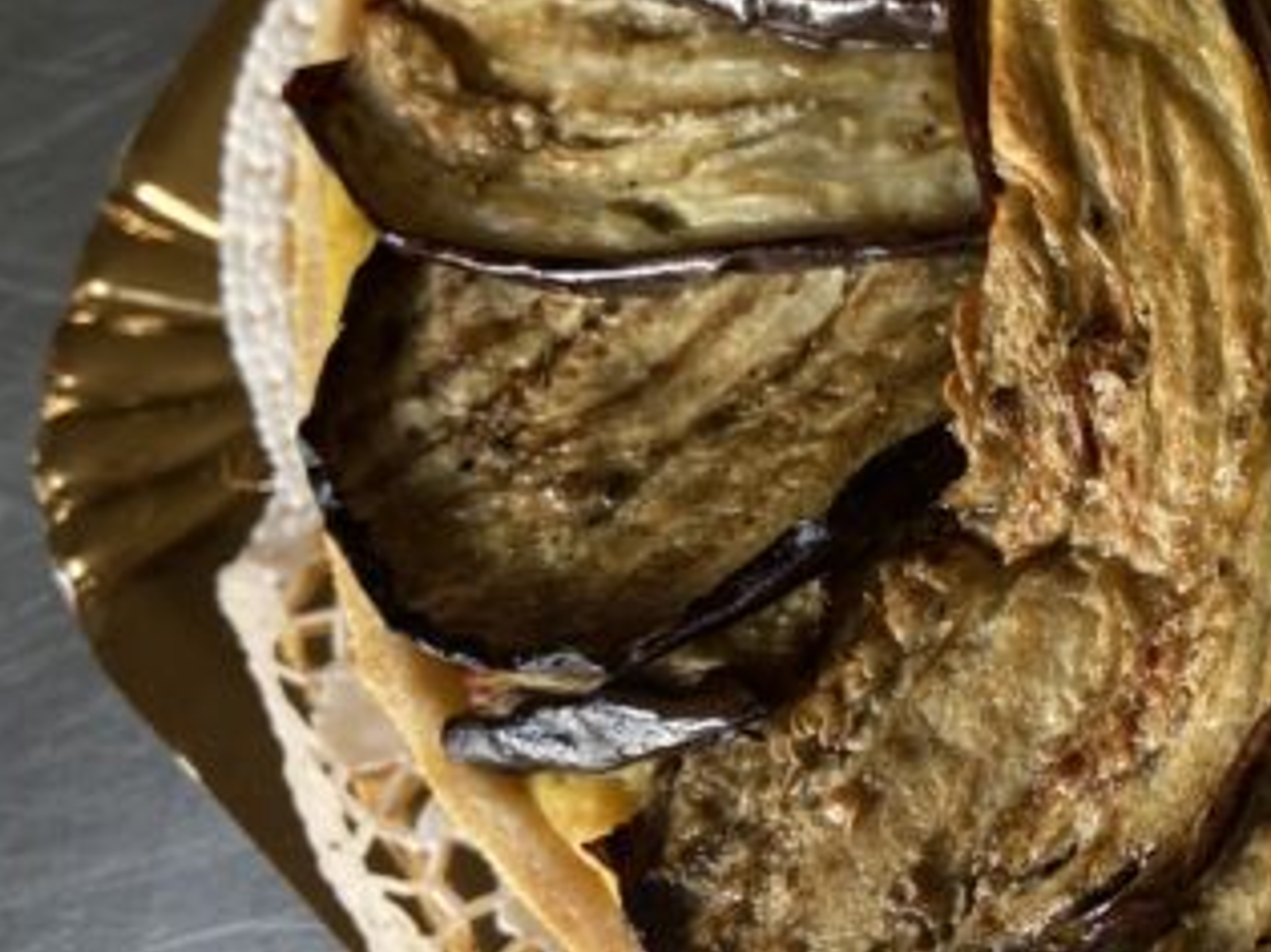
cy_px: 351
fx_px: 2019
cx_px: 1241
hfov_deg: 32.4
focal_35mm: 55
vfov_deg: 26.4
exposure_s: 1/122
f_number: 1.8
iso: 64
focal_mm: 4.25
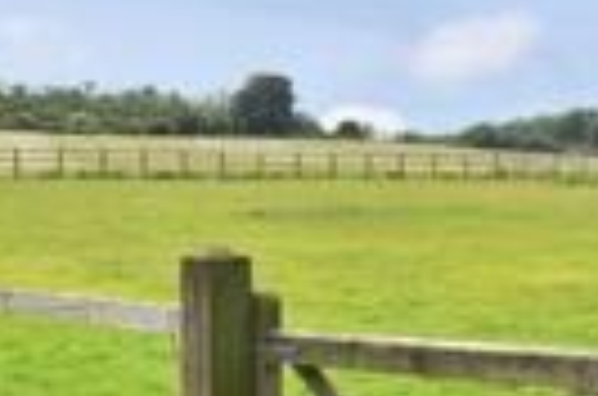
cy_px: 236
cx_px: 805
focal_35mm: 89
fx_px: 1475
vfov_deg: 15.3
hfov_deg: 20.6
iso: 400
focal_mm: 12
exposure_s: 1/320
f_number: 9
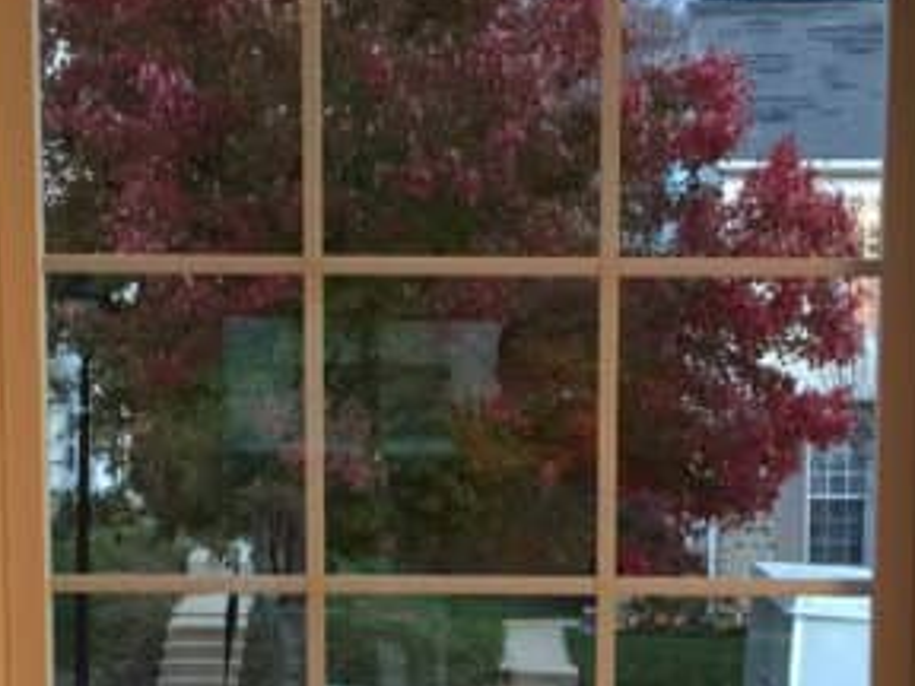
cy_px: 842
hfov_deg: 19.1
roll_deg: -0.8
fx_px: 2723
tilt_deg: -6.6
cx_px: 502
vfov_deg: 13.9
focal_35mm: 103
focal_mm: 4.15
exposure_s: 1/15
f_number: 2.2
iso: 125
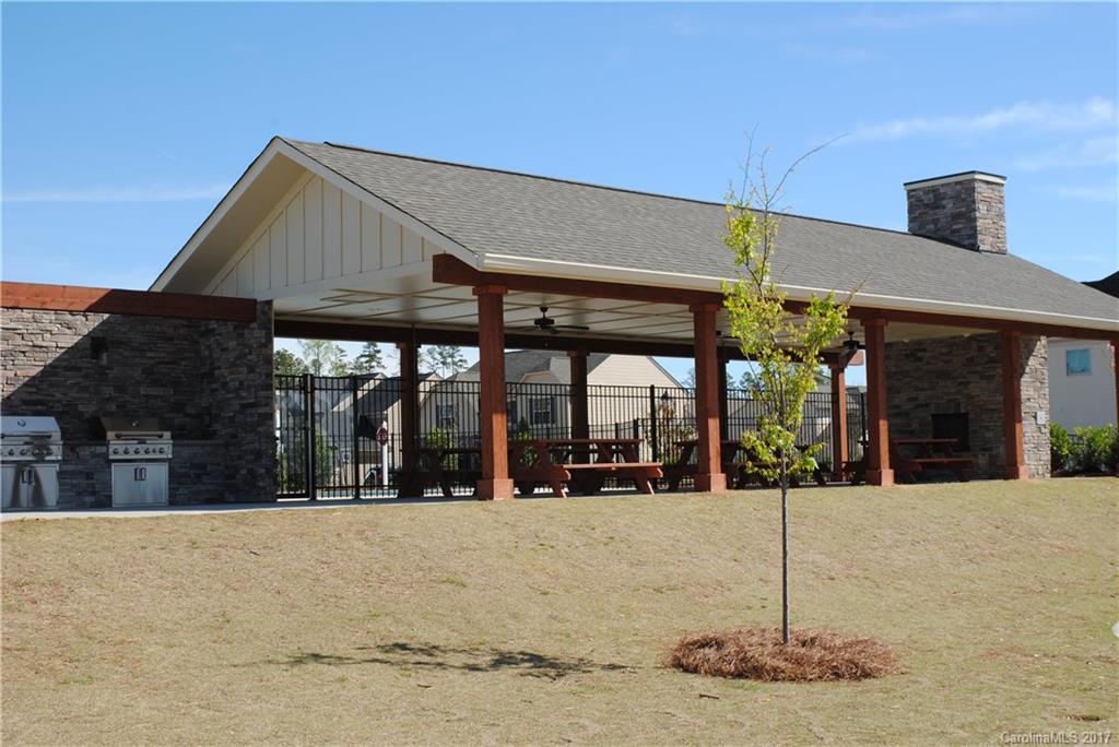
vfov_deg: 28.1
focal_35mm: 48
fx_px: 1493
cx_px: 560
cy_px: 374
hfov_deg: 41.1
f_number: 13
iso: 200
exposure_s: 1/200
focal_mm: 32
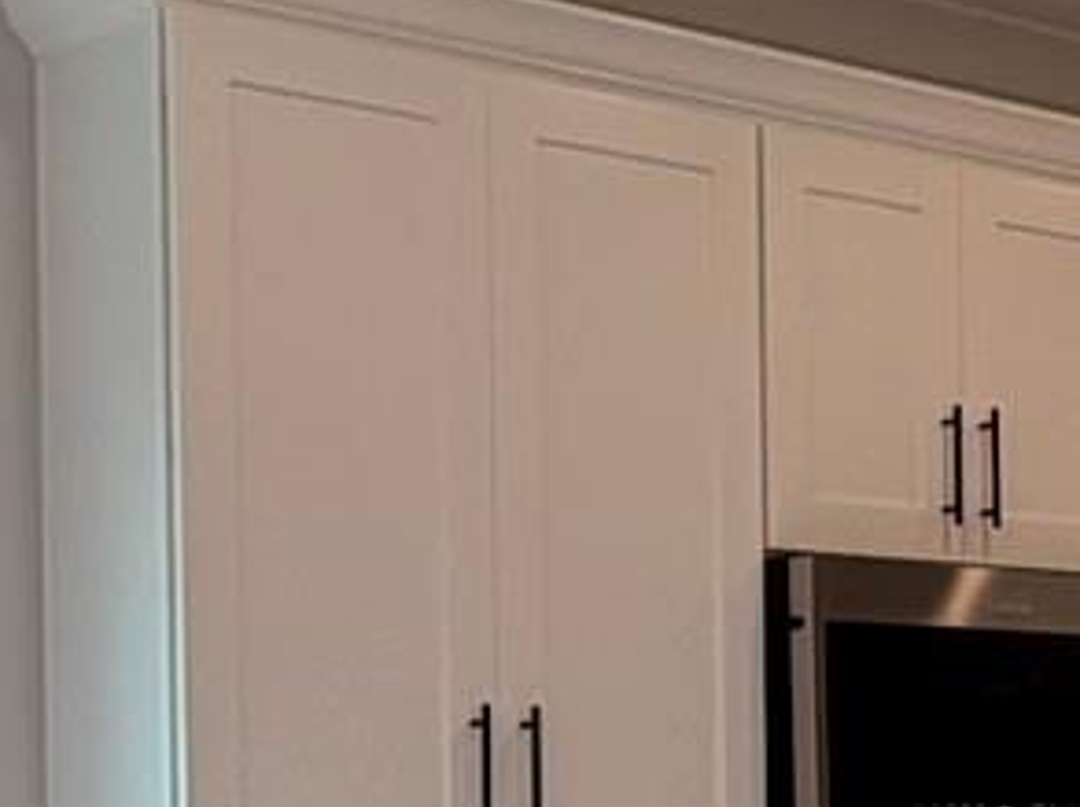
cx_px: 933
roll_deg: -0.1
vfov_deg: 14.6
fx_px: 3054
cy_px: 921
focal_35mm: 98
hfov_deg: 19.7
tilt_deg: -1.5
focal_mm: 2.22
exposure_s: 1/148
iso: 40
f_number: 2.2
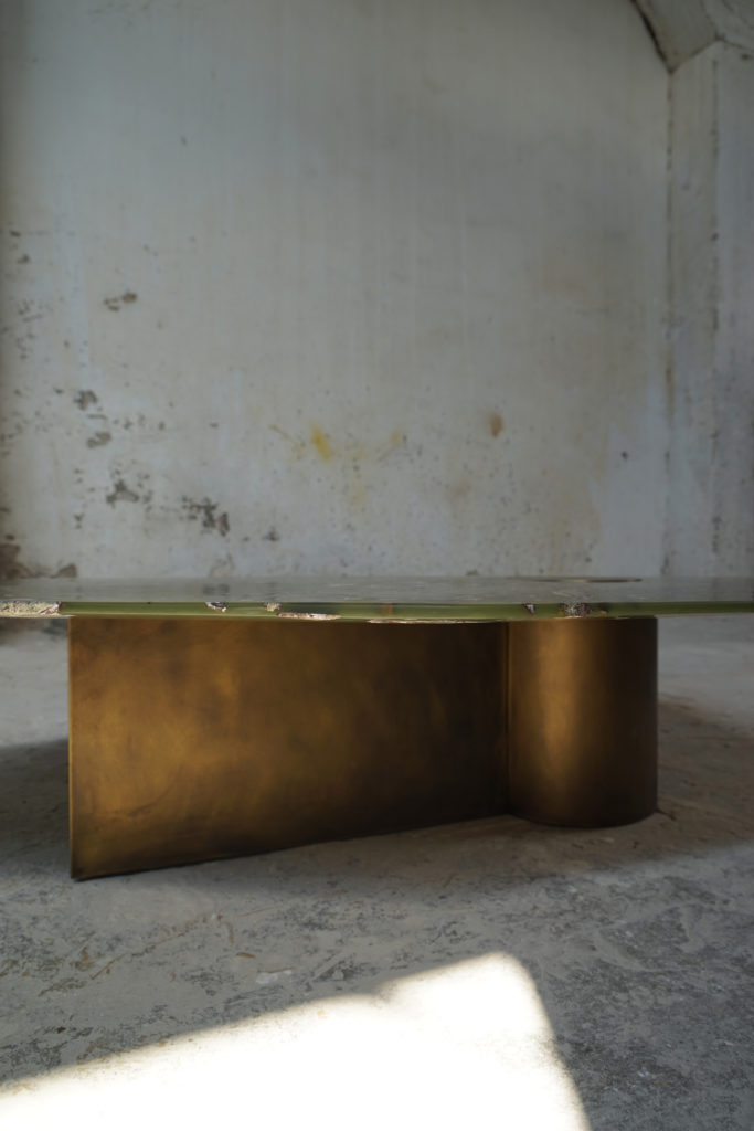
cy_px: 566
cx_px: 377
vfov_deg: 73.7
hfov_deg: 53.1
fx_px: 754
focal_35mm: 24
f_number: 4.5
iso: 100
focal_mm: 24
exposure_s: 1/80
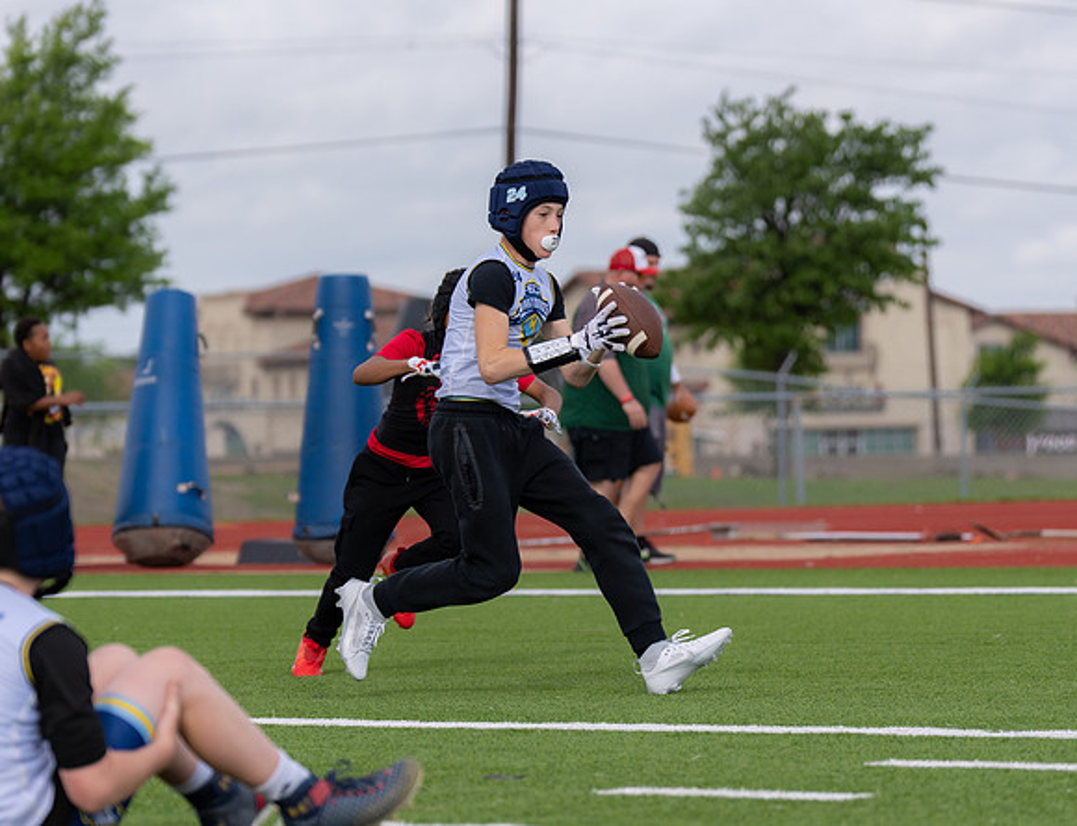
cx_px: 466
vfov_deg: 9.2
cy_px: 432
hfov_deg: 11.9
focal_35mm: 164
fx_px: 5159
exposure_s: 1/1600
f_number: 2.8
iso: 100
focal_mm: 103
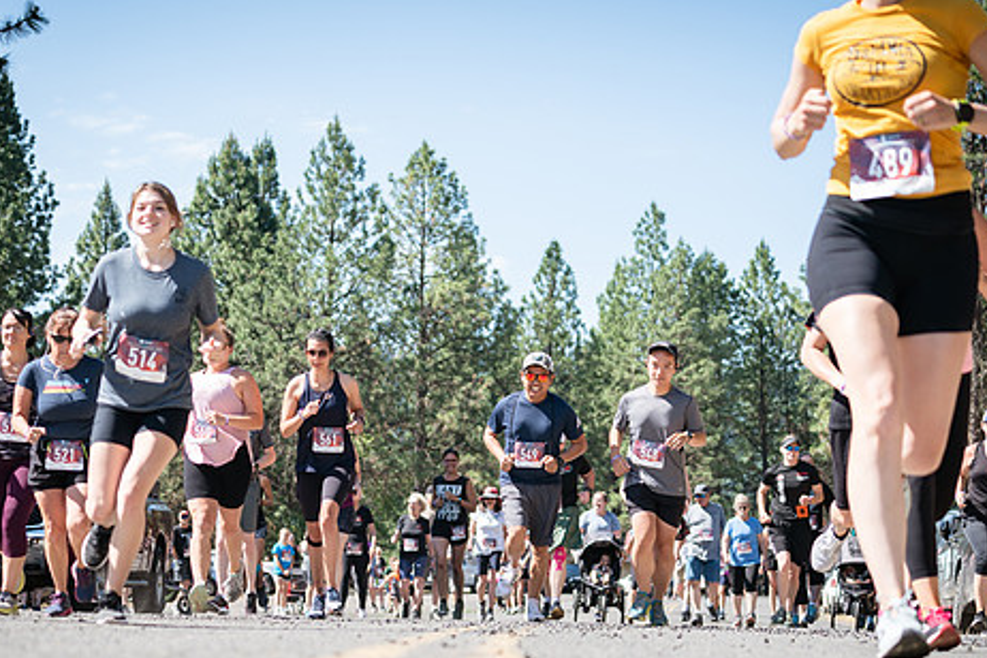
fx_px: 2550
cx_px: 474
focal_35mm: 93
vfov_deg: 14.7
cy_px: 409
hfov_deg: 21.9
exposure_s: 1/500
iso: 125
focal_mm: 74
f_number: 4
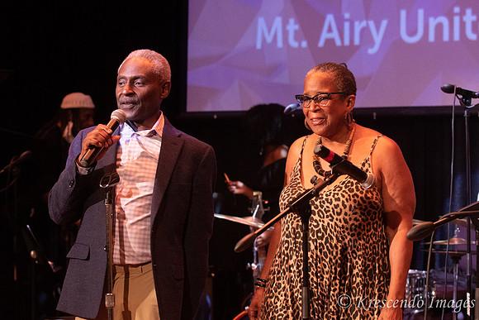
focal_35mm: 105
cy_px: 160
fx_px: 1397
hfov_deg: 19.5
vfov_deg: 13.0
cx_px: 240
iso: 3200
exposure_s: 1/250
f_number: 4
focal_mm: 70
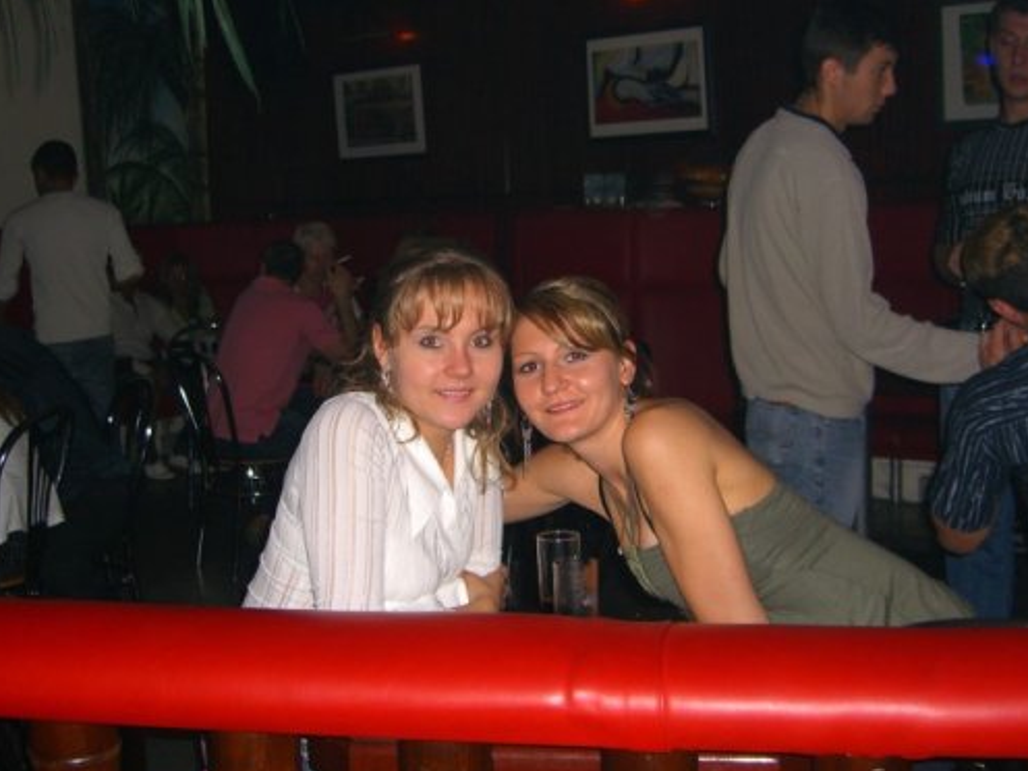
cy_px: 398
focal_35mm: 46
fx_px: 1366
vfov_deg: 31.5
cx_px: 512
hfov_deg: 41.2
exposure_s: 1/60
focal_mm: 7.9
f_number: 2.8
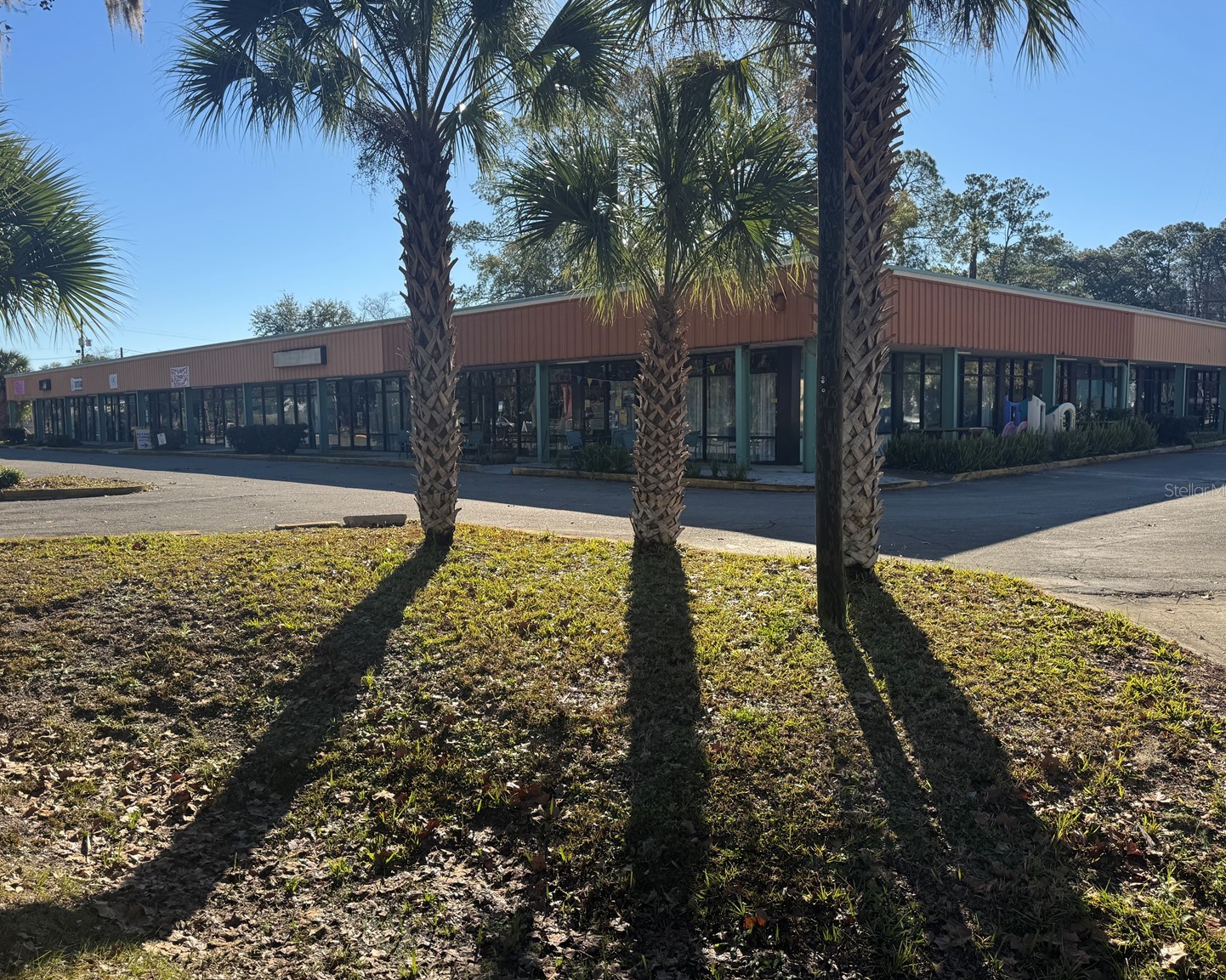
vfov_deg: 54.9
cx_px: 565
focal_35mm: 26
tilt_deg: -4.7
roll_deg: +0.7
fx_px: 943
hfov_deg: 65.9
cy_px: 490
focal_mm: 6.76
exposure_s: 1/2331
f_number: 1.78
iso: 80
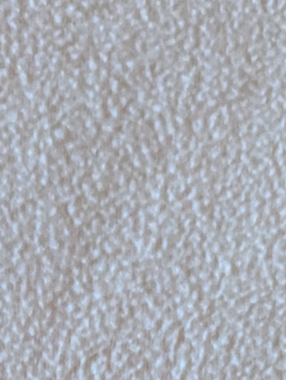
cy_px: 875
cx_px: 68
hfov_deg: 12.4
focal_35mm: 119
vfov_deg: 13.1
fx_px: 1307
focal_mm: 6.81
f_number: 1.85
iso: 1488
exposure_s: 1/120
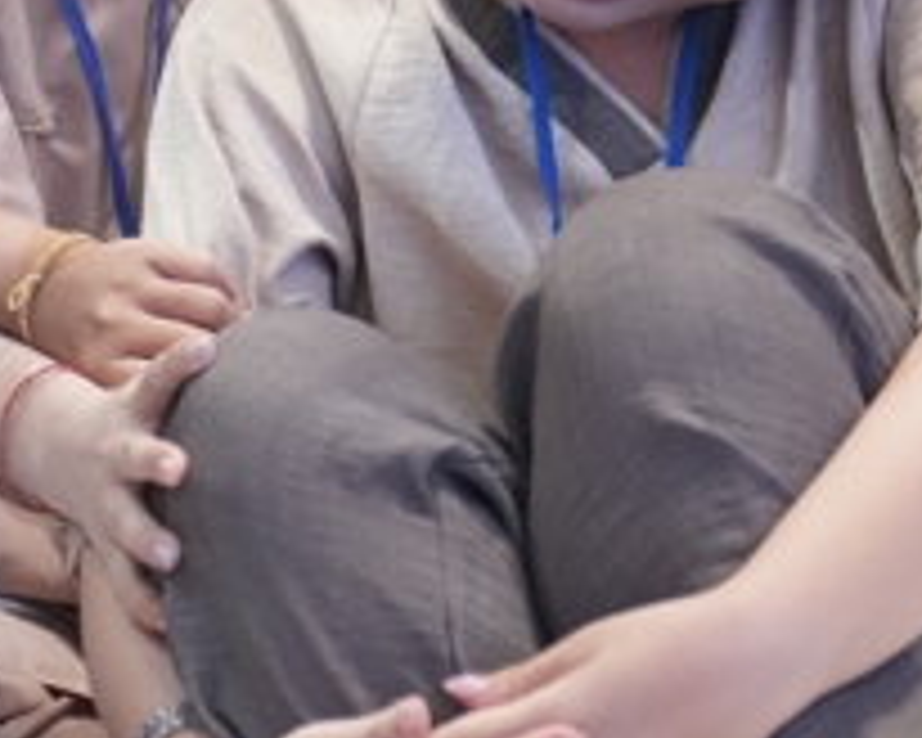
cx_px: 70
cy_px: -171
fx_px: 15745
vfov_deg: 2.7
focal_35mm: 577
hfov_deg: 3.4
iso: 2500
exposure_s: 1/200
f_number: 2.8
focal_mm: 129
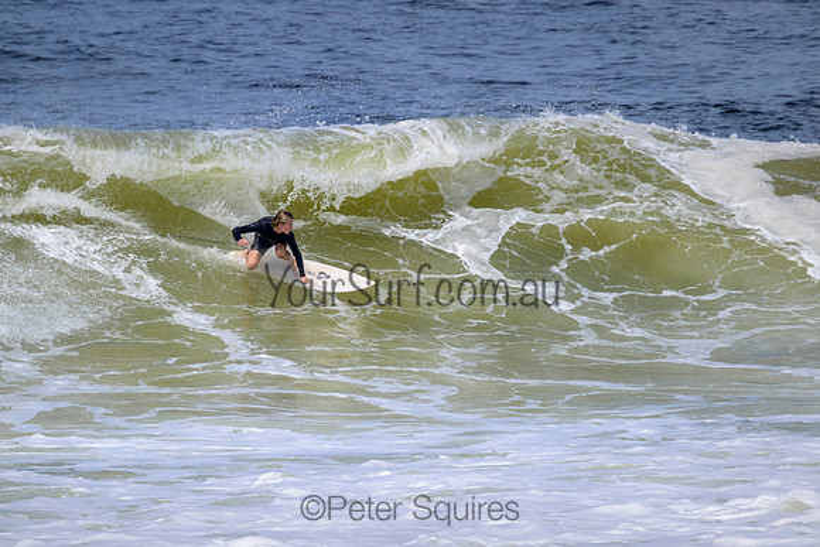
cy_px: 274
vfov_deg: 1.7
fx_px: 18226
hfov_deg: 2.6
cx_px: 410
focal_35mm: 800
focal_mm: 800
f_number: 11
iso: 640
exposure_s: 1/2000
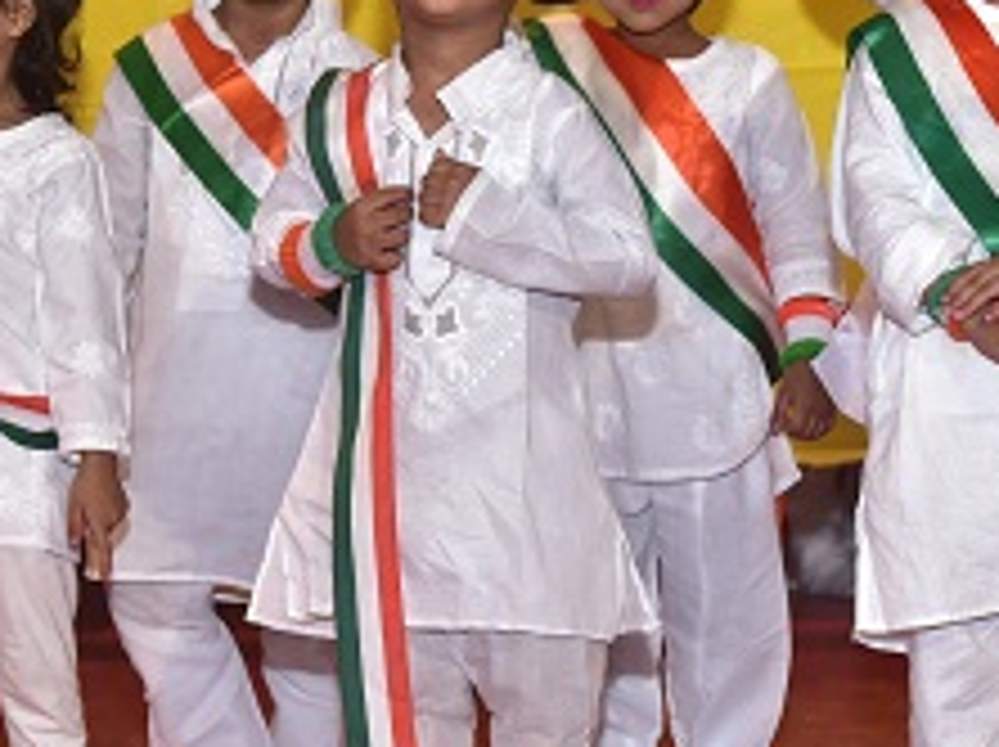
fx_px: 4122
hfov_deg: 13.8
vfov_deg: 10.4
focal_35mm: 143
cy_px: 335
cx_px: 608
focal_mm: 66
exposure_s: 1/125
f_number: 5.6
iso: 1250
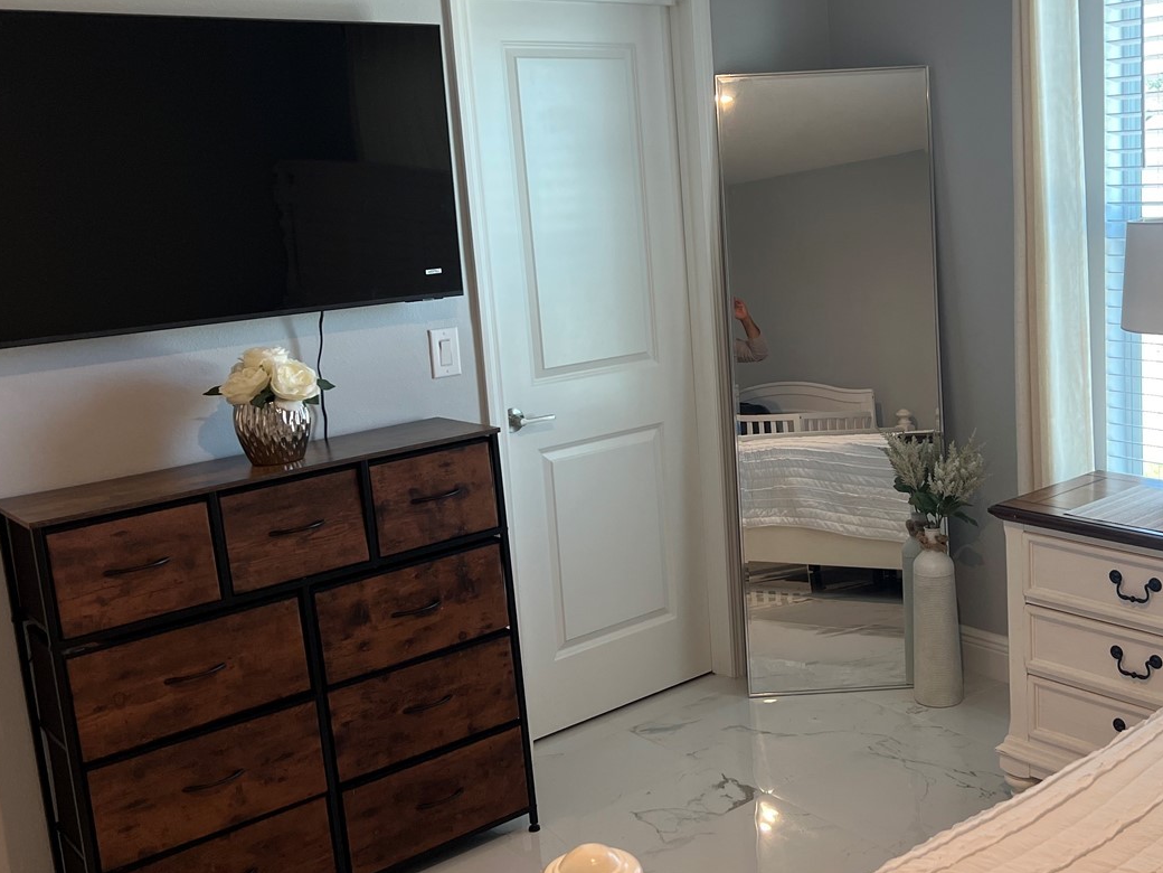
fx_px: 1344
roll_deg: +3.2
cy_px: 383
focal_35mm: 40
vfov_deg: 35.9
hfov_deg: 46.2
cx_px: 754
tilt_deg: -10.5
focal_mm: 5.7
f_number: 1.5
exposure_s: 1/120
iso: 80
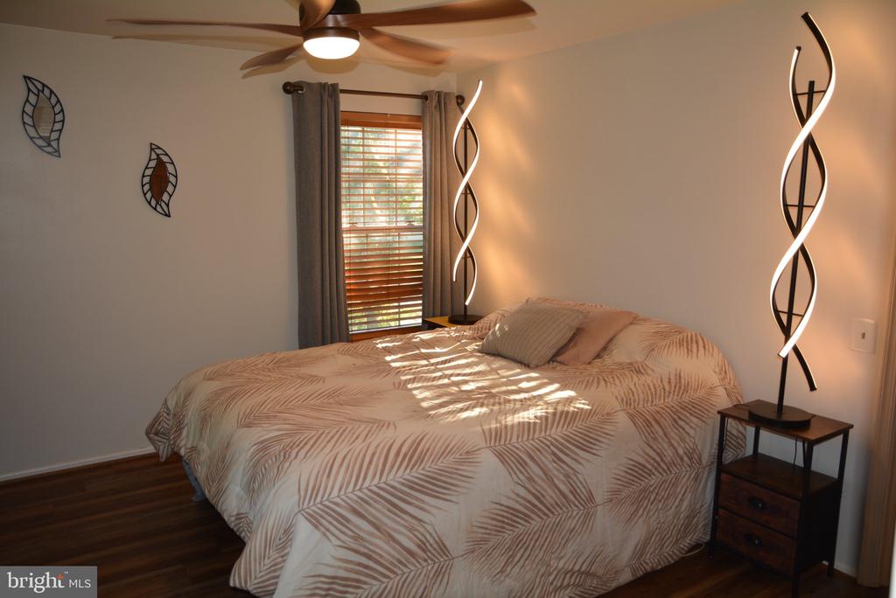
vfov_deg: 53.2
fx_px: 598
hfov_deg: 73.7
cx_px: 448
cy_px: 299
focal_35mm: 24
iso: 320
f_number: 3.5
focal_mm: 16
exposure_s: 1/125
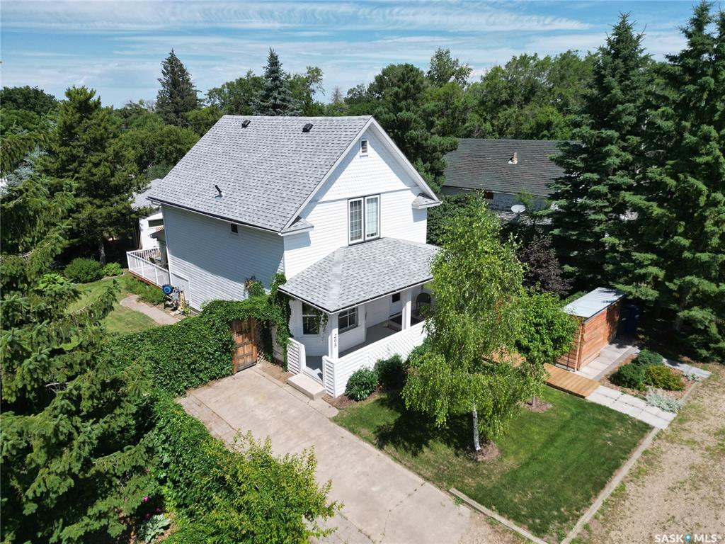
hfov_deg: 71.6
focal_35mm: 24
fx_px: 503
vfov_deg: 56.8
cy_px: 272
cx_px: 362
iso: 130
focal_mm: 6.72
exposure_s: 1/4000
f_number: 1.7
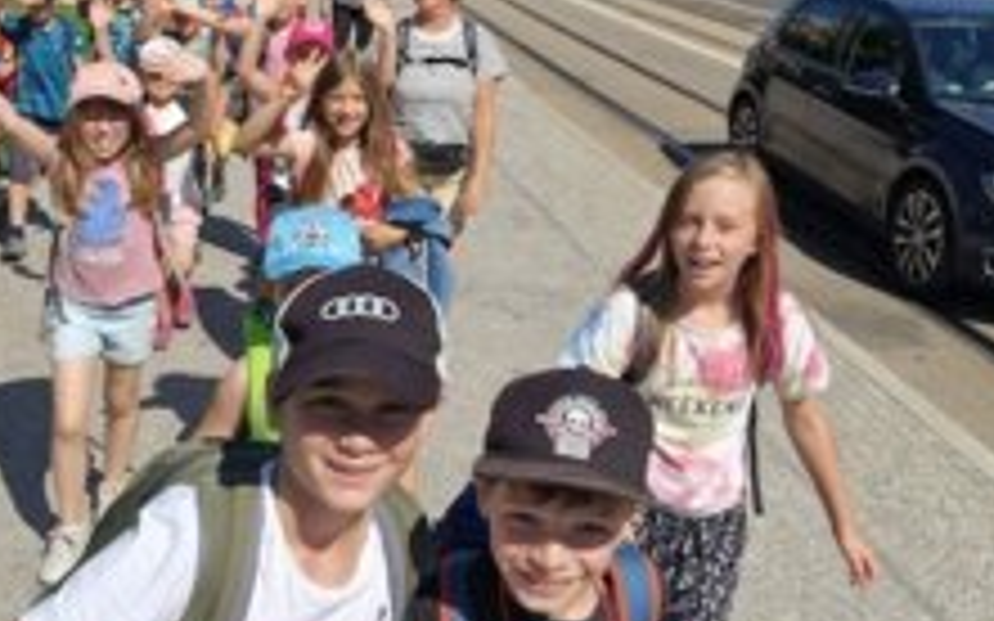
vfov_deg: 26.7
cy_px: 220
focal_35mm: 48
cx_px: 432
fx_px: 1300
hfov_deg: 41.8
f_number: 2.2
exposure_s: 1/2784
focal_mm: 3.8
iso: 50
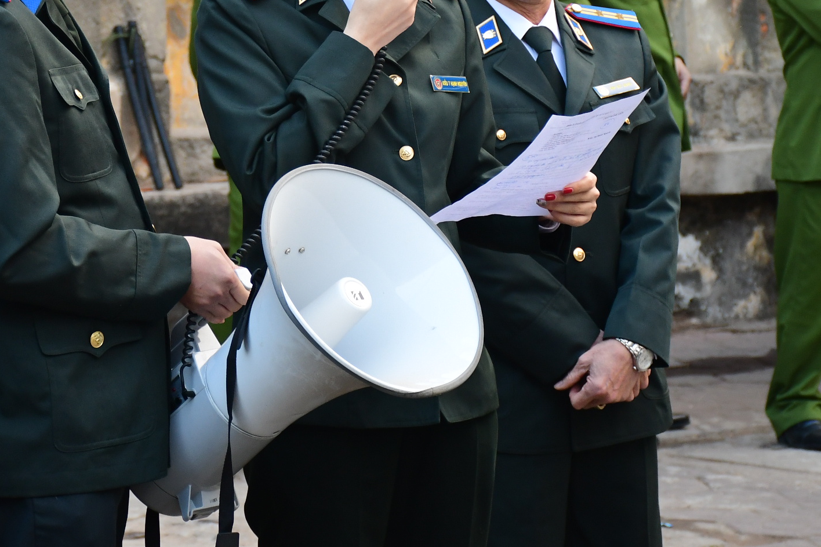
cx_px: 212
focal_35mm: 177
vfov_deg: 7.7
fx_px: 4036
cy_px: 39
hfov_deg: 11.6
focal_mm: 60
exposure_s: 1/200
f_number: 5
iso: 800
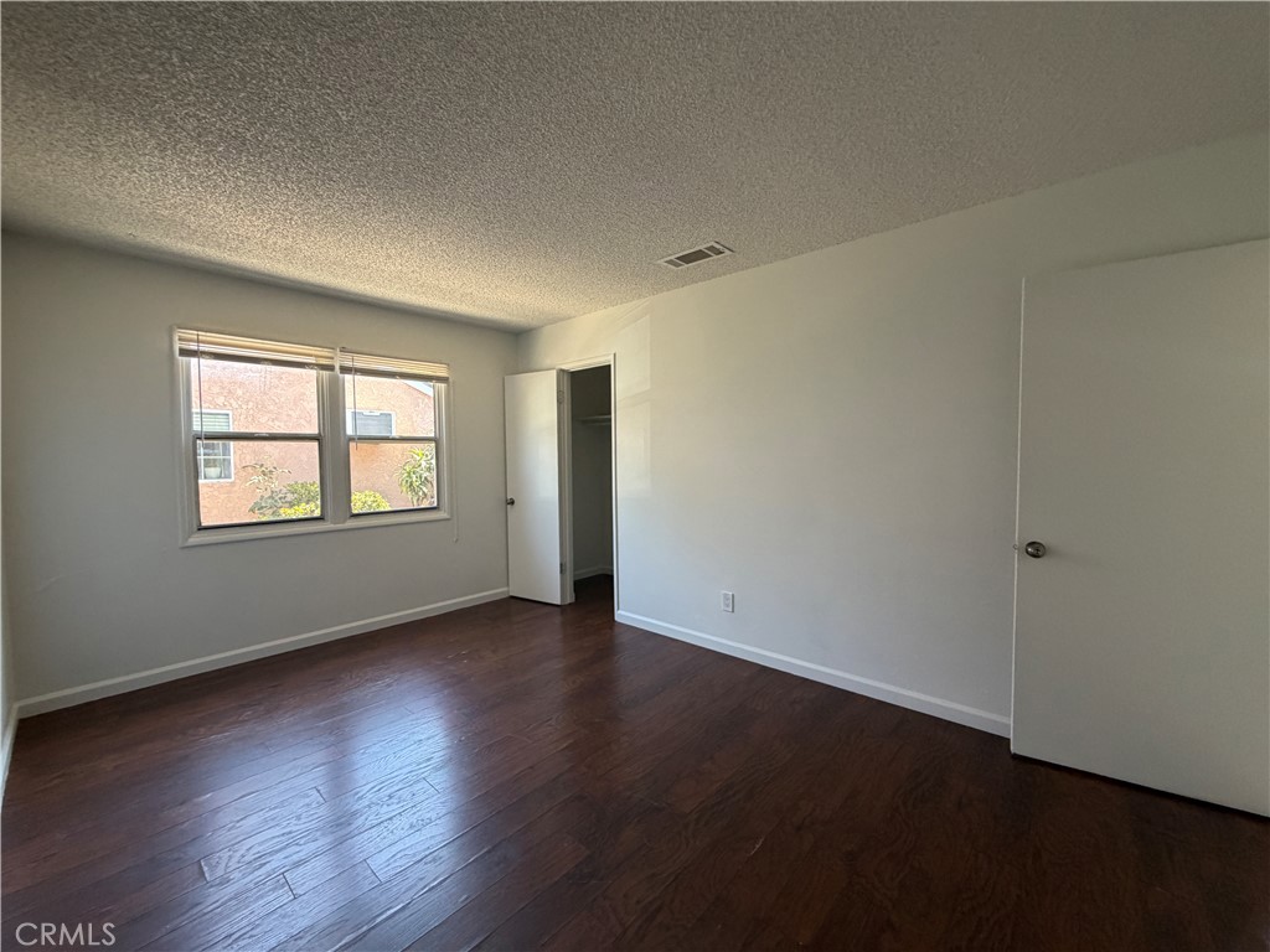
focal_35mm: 14
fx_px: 514
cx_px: 635
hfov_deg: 102.1
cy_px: 476
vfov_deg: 85.7
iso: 320
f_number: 2.2
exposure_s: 1/121
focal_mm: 2.22
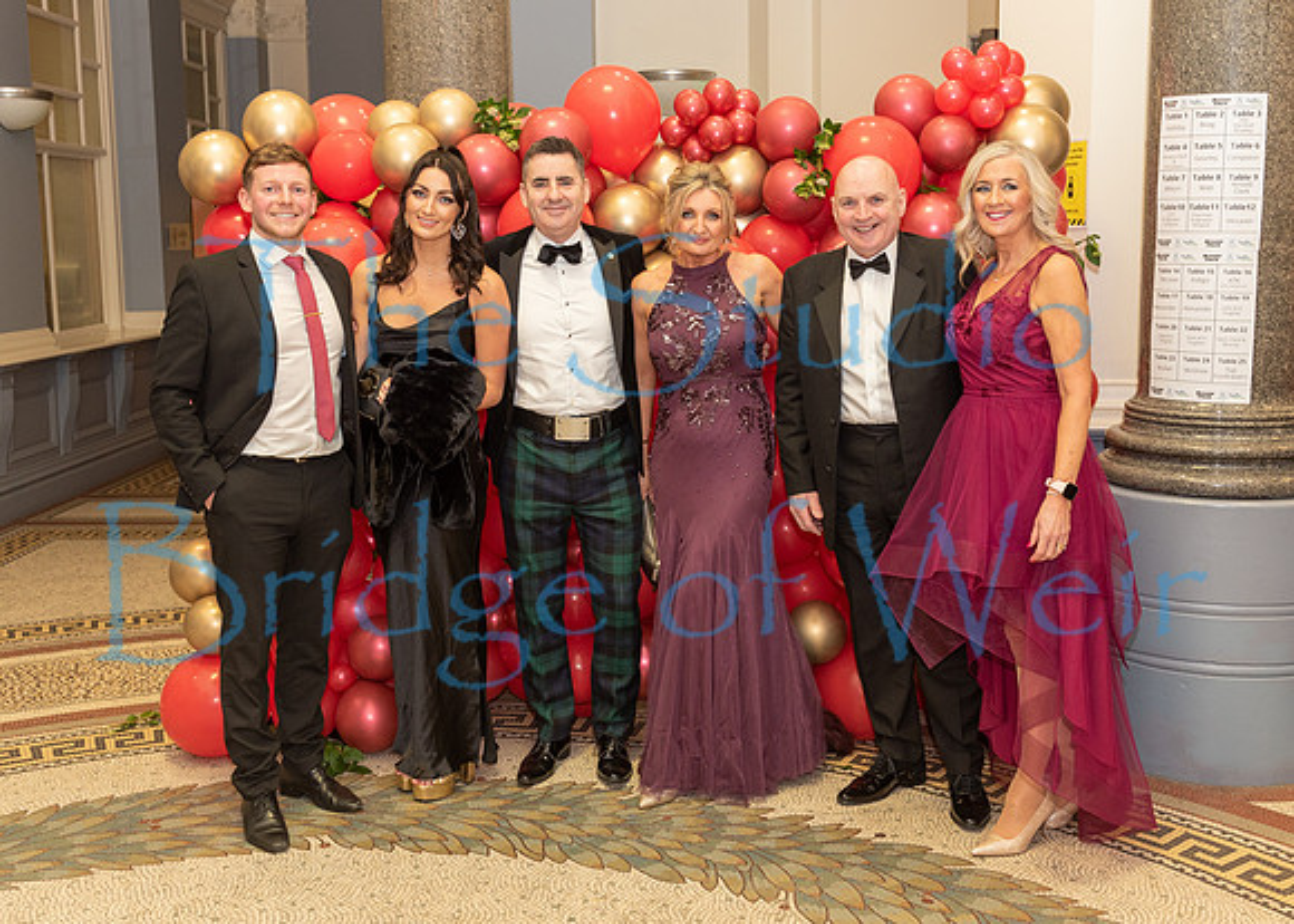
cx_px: 662
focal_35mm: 39
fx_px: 1446
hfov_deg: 48.2
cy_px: 421
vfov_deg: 35.4
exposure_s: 1/60
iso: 400
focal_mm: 31
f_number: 4.5
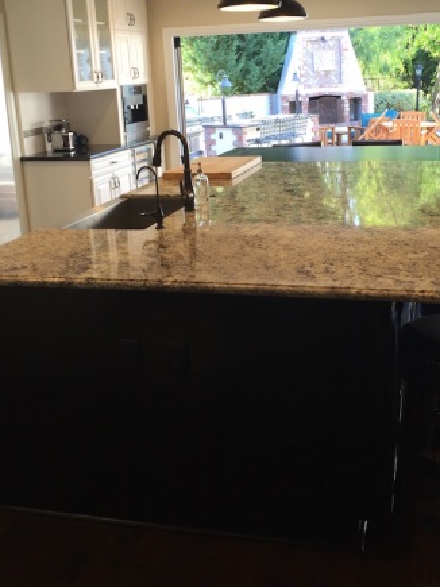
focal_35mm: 40
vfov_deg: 46.4
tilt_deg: -12.4
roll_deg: +3.0
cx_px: 266
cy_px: 224
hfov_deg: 35.8
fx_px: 678
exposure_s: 1/60
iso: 40
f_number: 2.2
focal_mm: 4.15
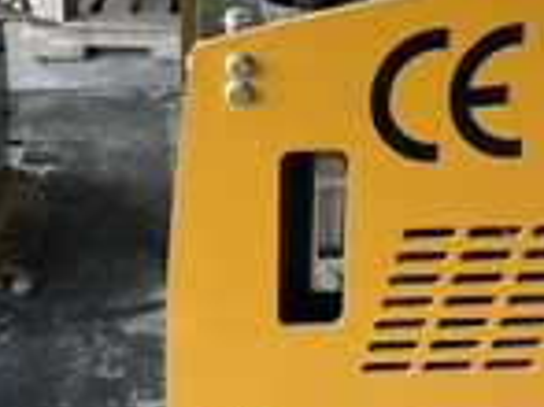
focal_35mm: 79
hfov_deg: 24.7
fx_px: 1240
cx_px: 226
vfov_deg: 18.6
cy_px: 252
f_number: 1.8
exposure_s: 1/122
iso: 64
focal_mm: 3
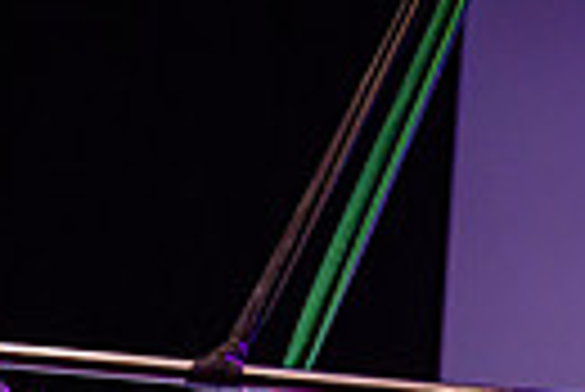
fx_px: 3628
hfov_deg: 8.6
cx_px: 1246
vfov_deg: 6.1
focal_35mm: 223
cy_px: 493
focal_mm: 50
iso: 800
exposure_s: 1/320
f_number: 1.2
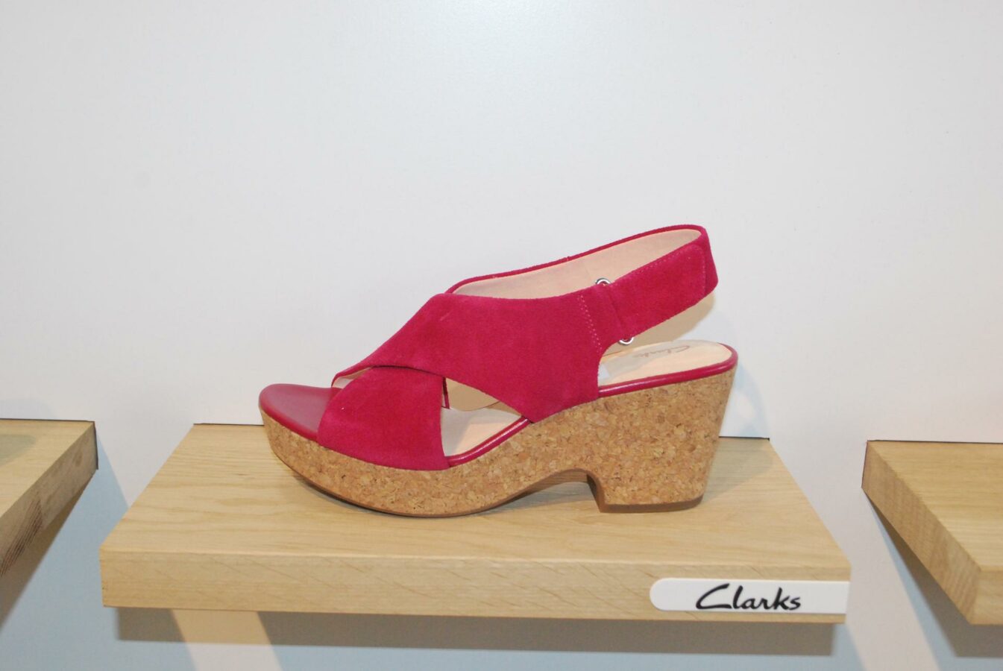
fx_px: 1171
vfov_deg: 32.0
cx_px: 502
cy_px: 336
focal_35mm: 42
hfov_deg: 46.4
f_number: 7.1
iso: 1600
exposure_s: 1/200
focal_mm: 28
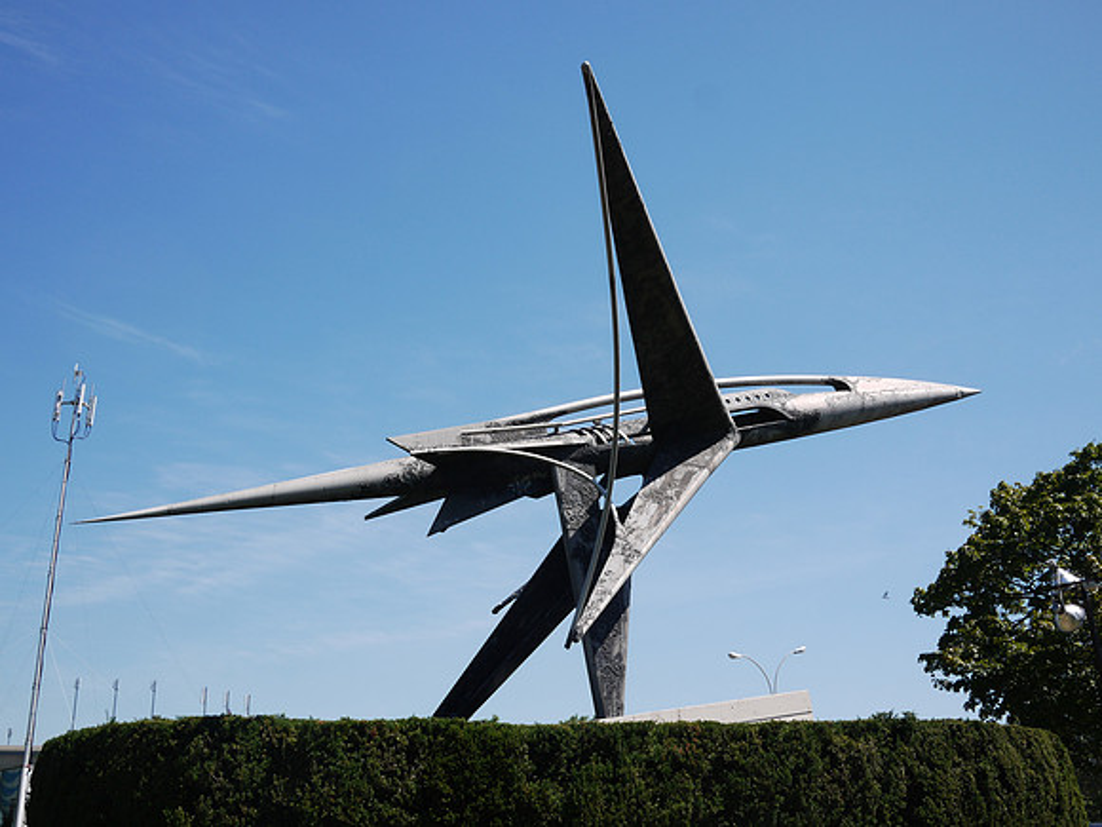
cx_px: 551
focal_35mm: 40
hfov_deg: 46.8
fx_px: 1273
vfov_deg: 36.0
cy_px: 414
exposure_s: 1/125
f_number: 13
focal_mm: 20
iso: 100
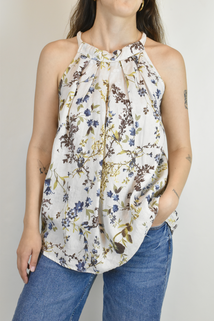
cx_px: 107
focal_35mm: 57
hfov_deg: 23.8
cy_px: 160
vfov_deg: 35.1
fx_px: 508
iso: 1600
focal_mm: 38
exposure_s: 1/30
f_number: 18
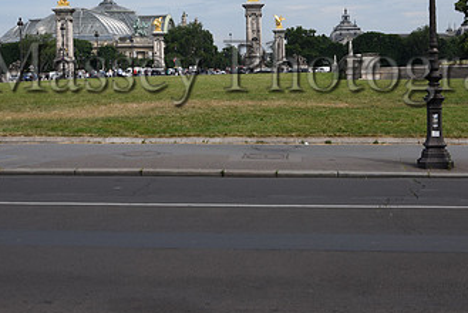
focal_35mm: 74
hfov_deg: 27.3
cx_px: 225
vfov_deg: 18.3
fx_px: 963
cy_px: 73
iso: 90
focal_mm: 42
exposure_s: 1/160
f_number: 11
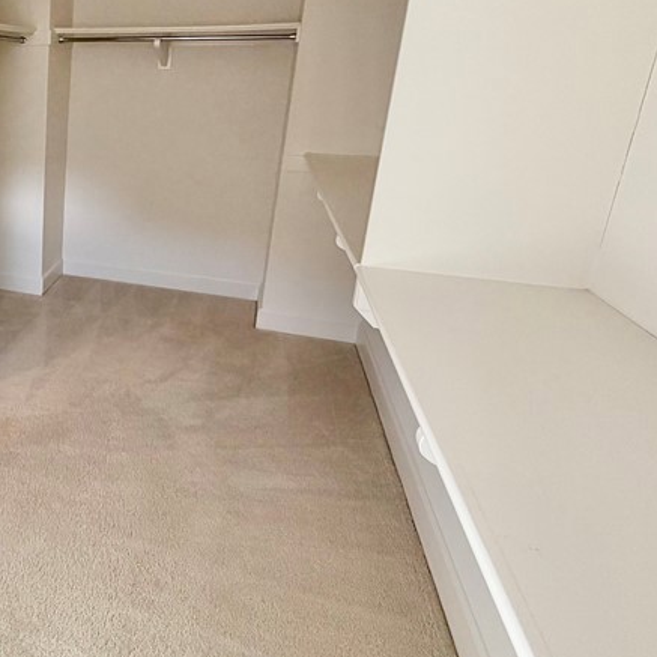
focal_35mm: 29
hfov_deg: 45.3
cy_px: 247
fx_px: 623
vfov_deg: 55.0
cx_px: -26
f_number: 2.2
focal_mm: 2.22
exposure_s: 1/120
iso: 125
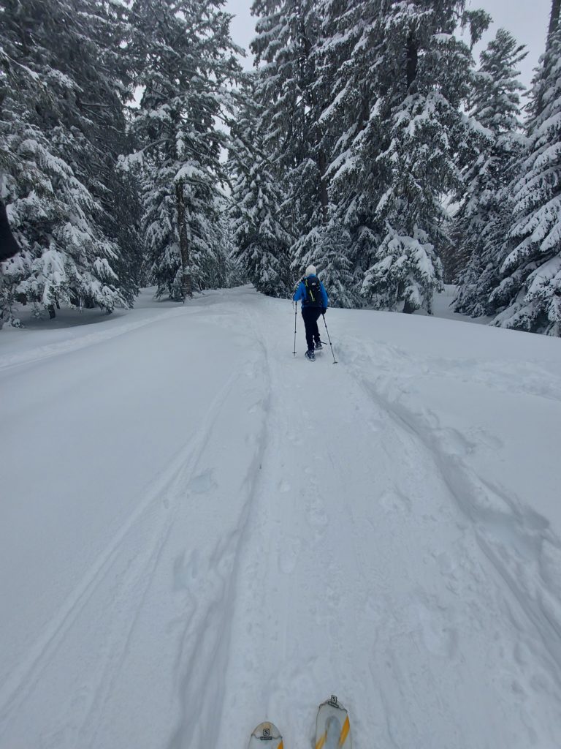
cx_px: 280
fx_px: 281
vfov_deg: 106.2
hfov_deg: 89.9
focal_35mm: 13
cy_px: 374
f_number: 2.2
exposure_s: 1/1507
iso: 50
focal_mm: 1.74
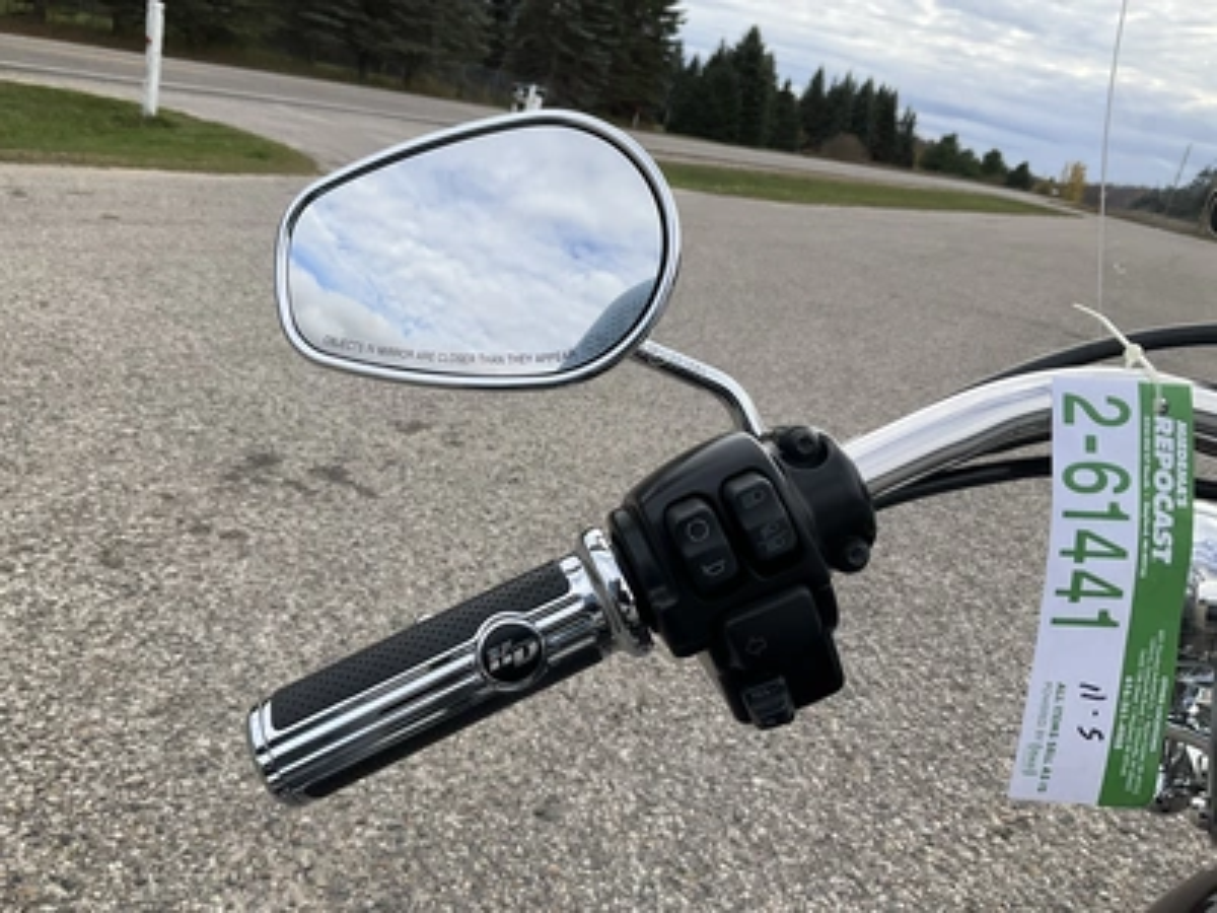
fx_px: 1020
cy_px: 456
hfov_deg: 61.7
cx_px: 608
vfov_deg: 48.2
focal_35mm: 29
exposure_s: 1/962
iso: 25
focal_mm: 3
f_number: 1.8
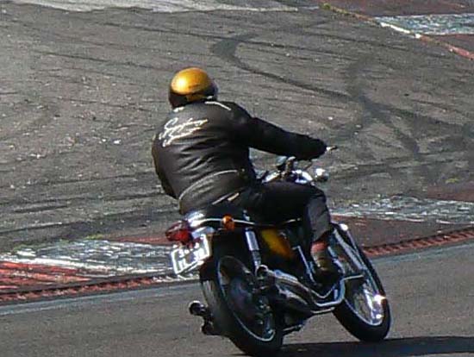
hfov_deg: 15.1
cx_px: 237
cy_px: 178
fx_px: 1782
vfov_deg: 11.4
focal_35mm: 130
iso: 100
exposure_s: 1/1300
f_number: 4
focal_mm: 21.6
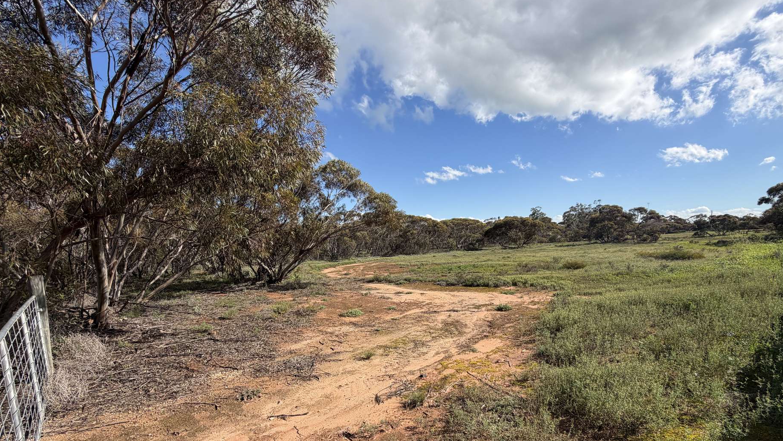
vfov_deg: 66.1
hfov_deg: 99.3
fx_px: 332
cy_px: 276
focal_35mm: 16
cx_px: 399
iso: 25
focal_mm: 2.22
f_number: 2.2
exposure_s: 1/770
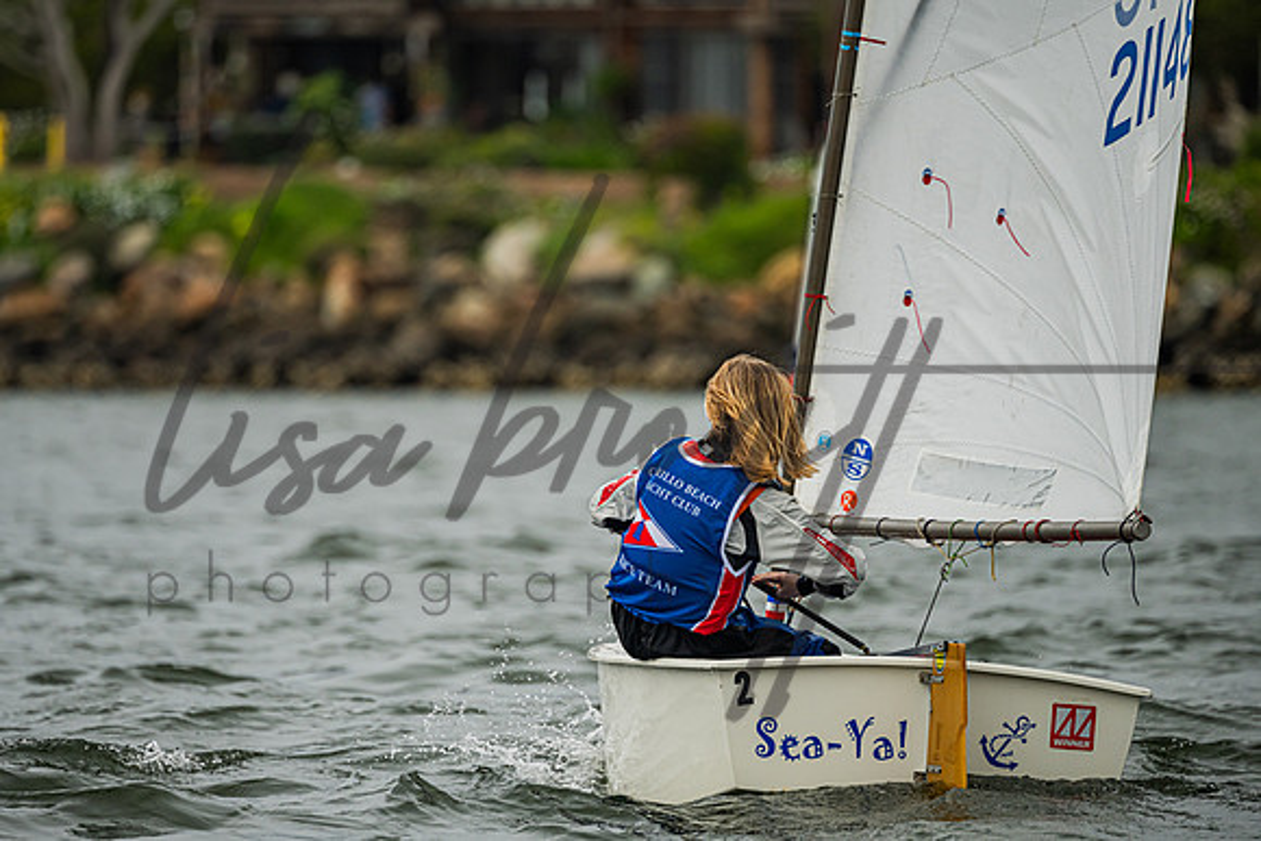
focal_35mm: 450
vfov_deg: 3.1
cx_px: 562
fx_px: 15779
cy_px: 457
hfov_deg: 4.6
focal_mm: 400
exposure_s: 1/3200
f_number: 5.6
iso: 320
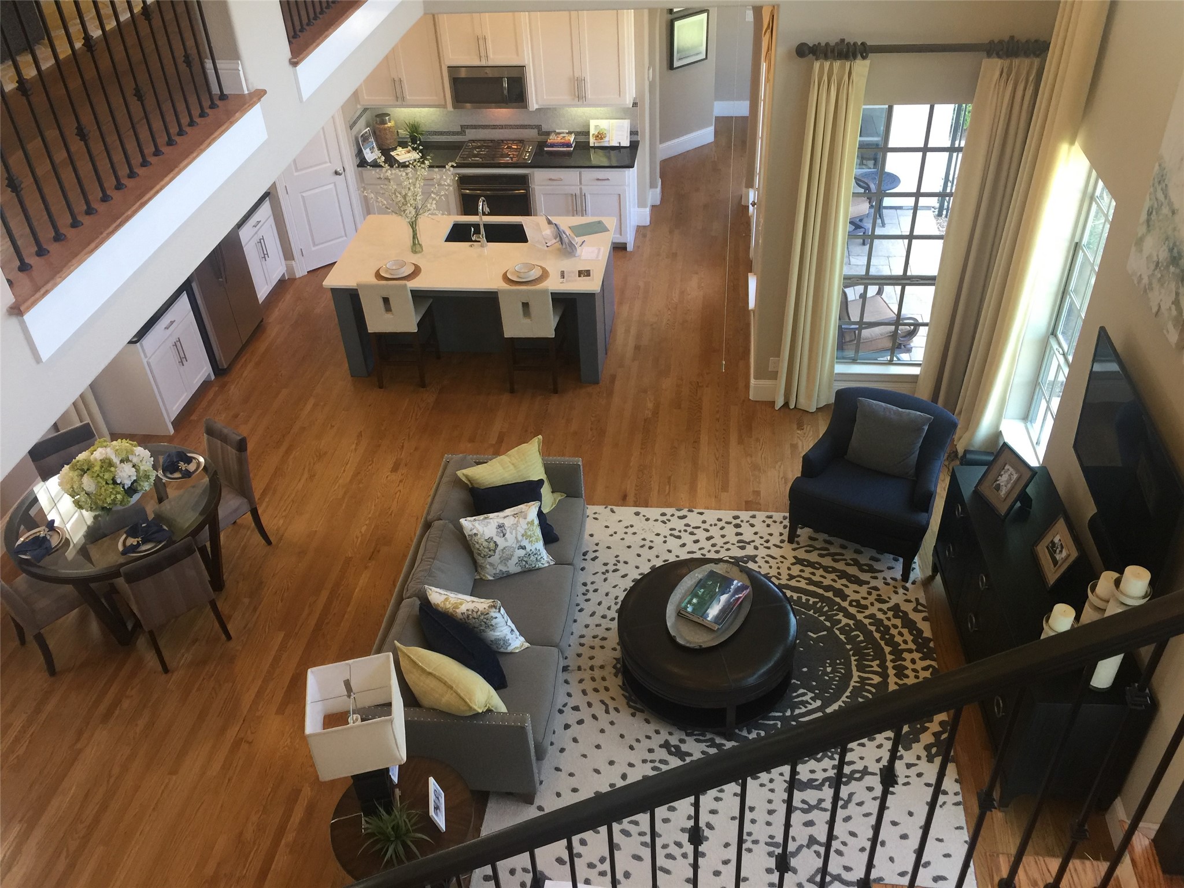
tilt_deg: -38.2
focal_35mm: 29
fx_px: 992
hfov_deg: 61.7
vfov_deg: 48.2
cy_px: 444
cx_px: 592
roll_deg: +2.5
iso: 40
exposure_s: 1/30
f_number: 2.2
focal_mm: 4.15
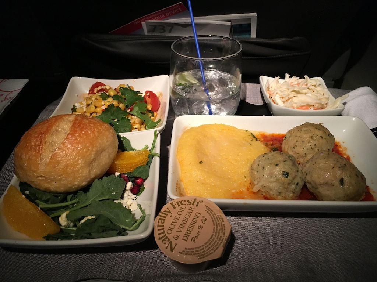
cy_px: 141
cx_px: 188
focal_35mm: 29
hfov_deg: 61.7
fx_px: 316
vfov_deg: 48.2
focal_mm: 4.15
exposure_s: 1/30
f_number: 2.2
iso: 160
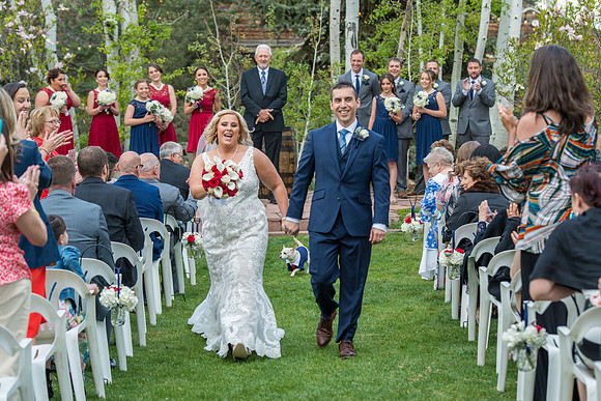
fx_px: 1703
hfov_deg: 20.0
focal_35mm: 102
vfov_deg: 13.4
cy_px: 200
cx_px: 300
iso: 400
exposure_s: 1/200
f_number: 5
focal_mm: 102
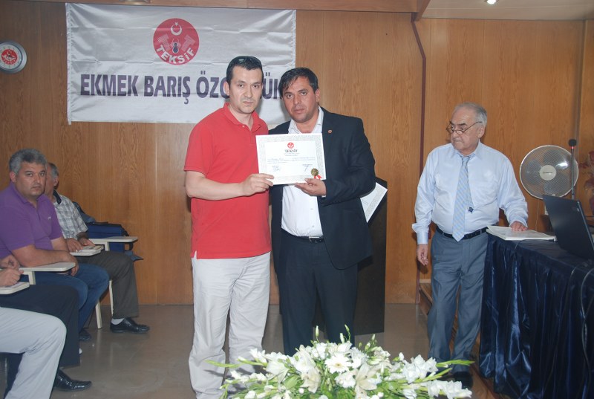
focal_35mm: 39
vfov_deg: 34.4
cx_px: 297
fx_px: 645
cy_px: 200
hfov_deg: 49.5
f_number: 4
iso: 200
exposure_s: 1/60
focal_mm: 26
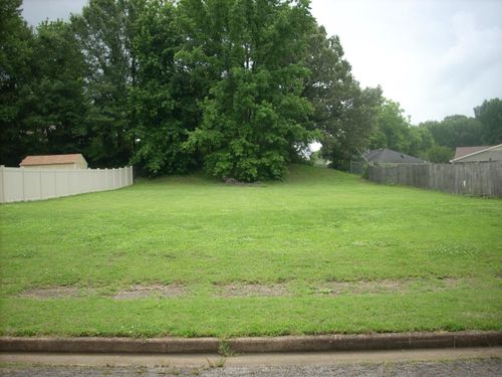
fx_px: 537
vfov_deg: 38.7
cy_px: 188
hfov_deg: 50.1
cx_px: 251
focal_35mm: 37
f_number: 5.6
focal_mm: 6.2
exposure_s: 1/125
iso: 64
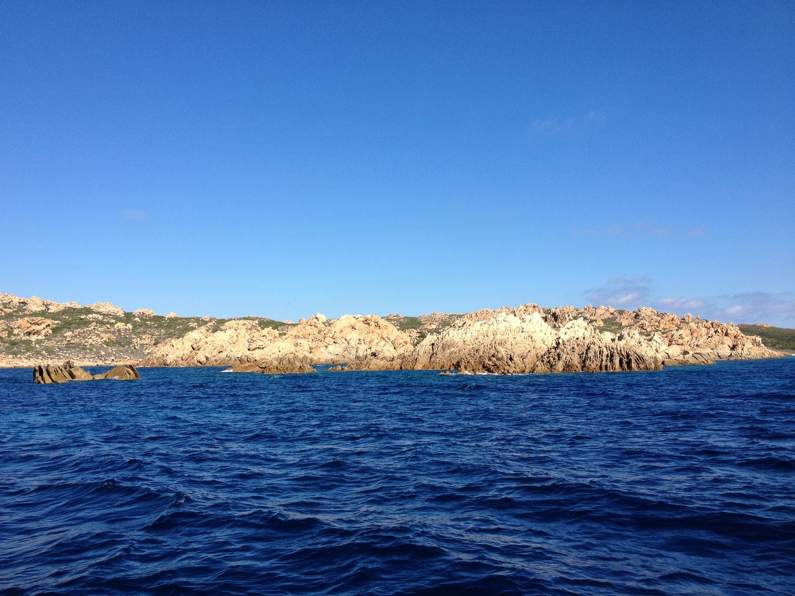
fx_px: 804
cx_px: 398
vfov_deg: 40.7
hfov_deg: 52.6
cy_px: 298
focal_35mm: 35
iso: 64
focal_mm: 4.28
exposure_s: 1/1672
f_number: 2.4
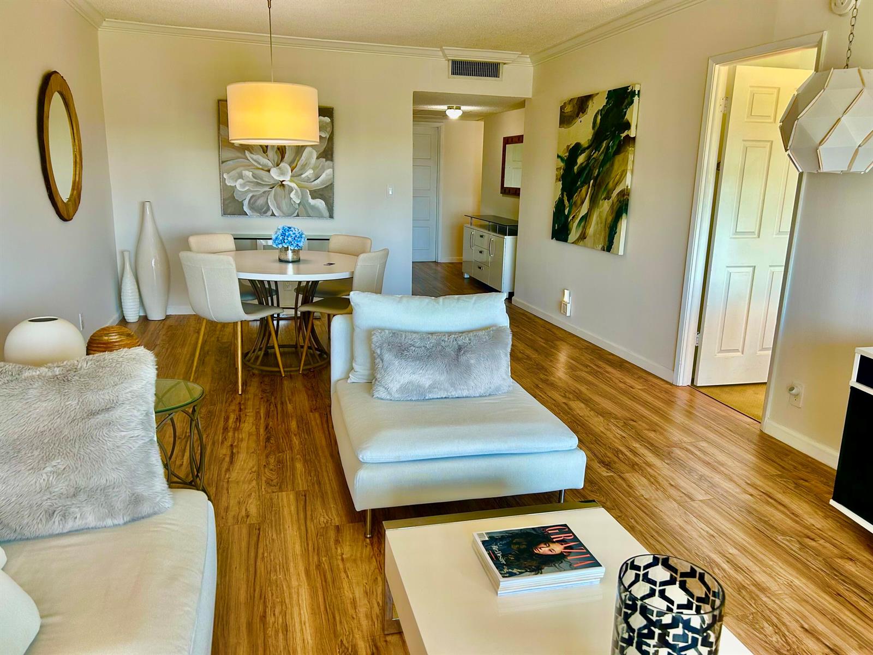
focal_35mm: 26
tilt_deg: -13.3
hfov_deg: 67.3
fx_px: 656
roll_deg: -1.3
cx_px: 436
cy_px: 328
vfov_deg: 53.1
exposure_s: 1/120
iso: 100
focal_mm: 5.7
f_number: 1.5
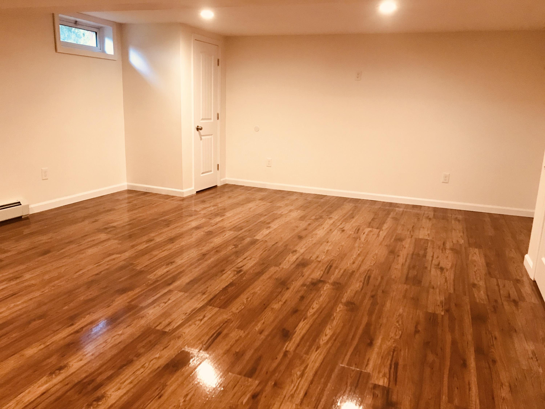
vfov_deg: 49.7
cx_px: 272
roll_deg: -1.9
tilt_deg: -12.7
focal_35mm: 28
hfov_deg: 63.4
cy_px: 204
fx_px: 441
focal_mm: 3.99
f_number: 1.8
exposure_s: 1/15
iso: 64
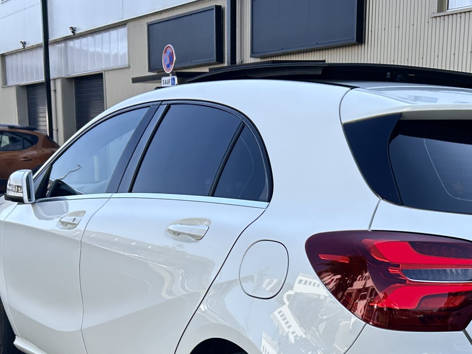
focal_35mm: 49
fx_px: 668
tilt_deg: -12.9
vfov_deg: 28.9
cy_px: 291
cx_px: 361
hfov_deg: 37.8
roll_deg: -1.2
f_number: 1.5
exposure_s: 1/1159
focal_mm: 5.7
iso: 50
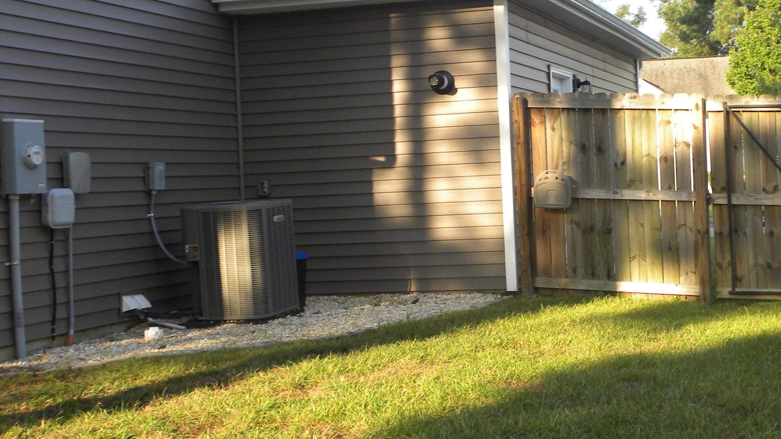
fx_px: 1263
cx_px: 571
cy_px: 191
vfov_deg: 19.7
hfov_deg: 33.8
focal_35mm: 61
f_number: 4
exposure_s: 1/124
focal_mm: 6.6
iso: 64
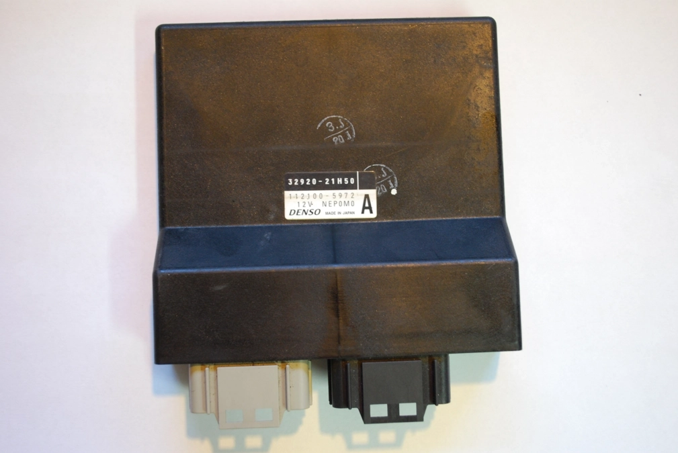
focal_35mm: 44
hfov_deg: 44.9
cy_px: 226
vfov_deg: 30.9
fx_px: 820
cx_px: 339
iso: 400
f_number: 4.8
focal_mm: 29
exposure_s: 1/15
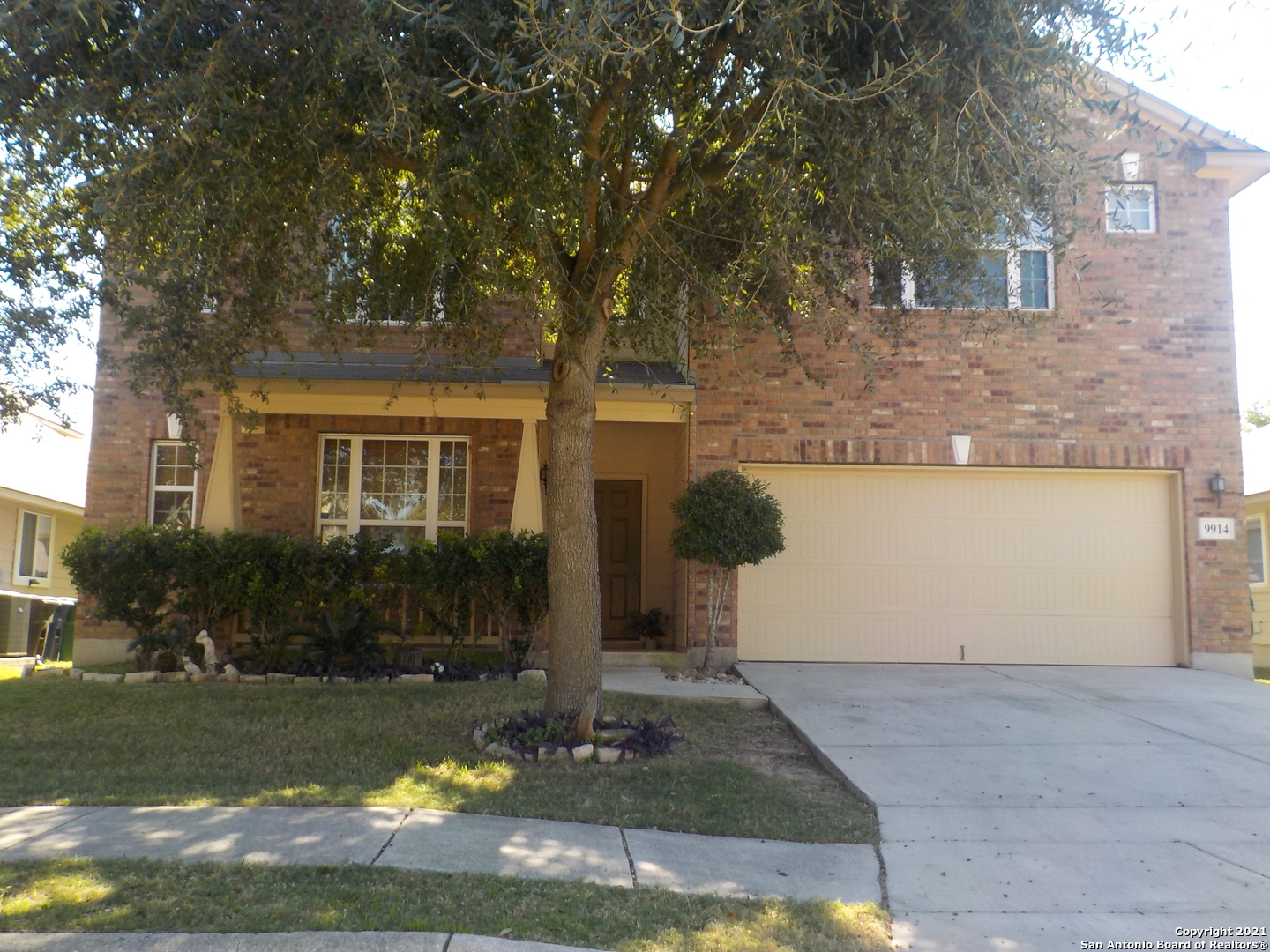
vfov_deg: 46.8
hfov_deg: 60.0
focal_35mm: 30
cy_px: 476
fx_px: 1101
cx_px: 635
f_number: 3.3
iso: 125
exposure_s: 1/160
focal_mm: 4.1
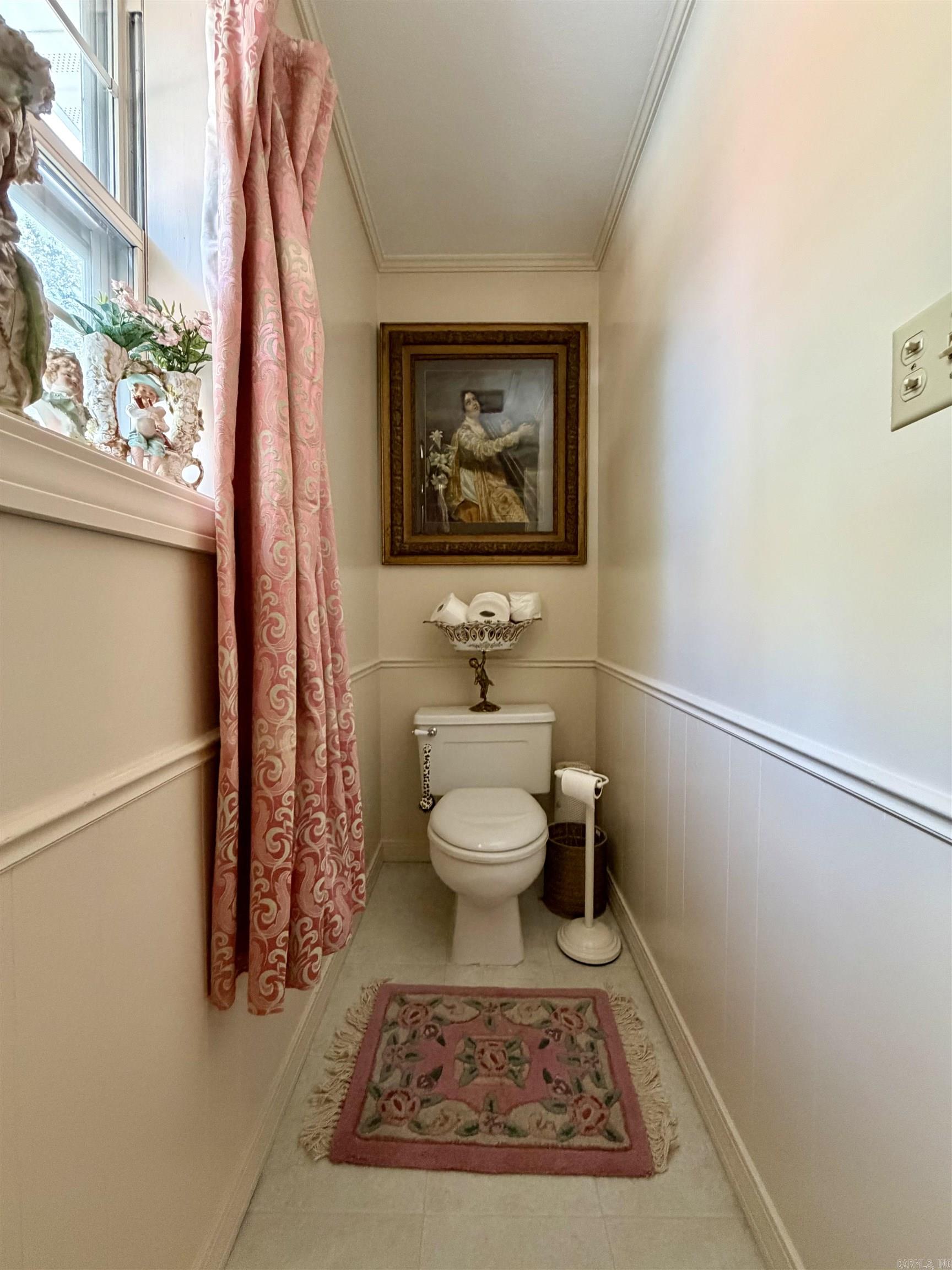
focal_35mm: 14
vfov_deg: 102.1
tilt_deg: -3.0
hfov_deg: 85.7
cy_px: 635
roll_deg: +0.1
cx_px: 476
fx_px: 513
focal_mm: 2.22
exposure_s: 1/60
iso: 500
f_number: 2.2
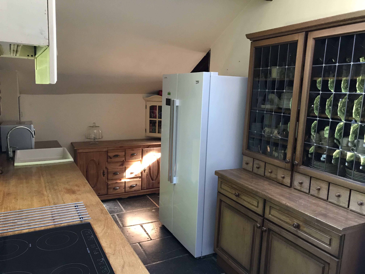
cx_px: 182
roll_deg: -1.7
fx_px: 295
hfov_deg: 63.4
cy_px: 137
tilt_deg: -9.7
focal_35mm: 28
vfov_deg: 49.7
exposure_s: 1/13
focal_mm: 3.99
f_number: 1.8
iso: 100
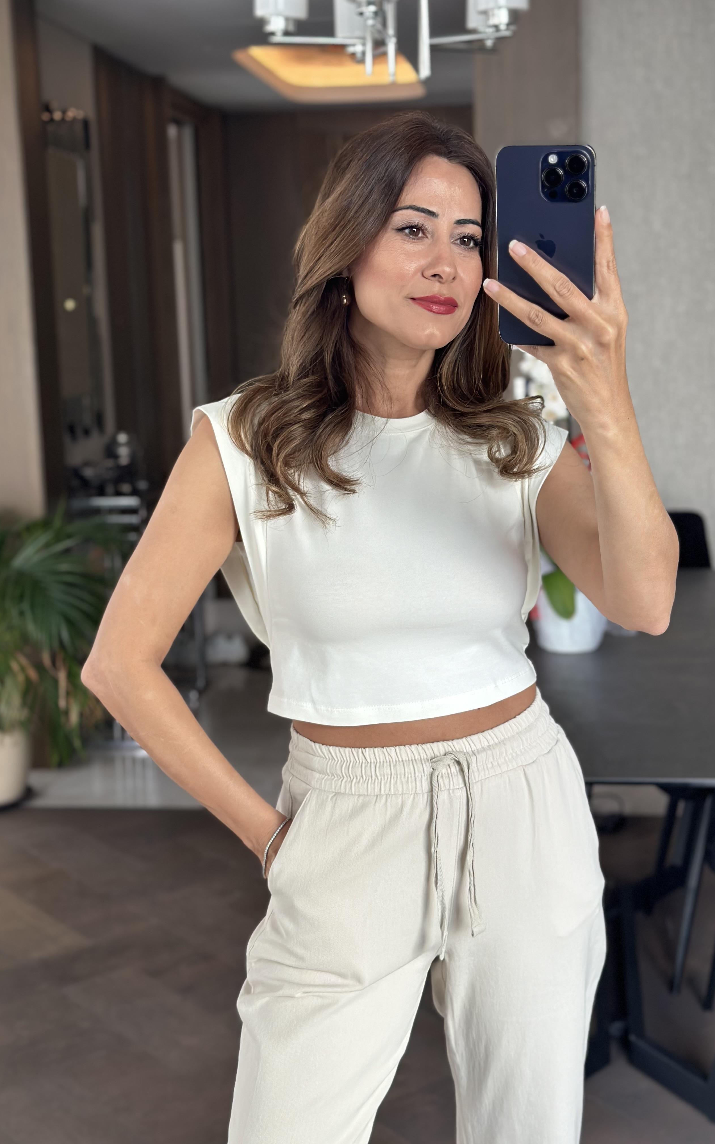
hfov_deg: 25.3
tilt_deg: -17.3
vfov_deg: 39.6
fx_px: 1590
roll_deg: +1.9
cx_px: 397
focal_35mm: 51
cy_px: 572
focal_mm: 6.86
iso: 125
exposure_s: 1/60
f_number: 1.78
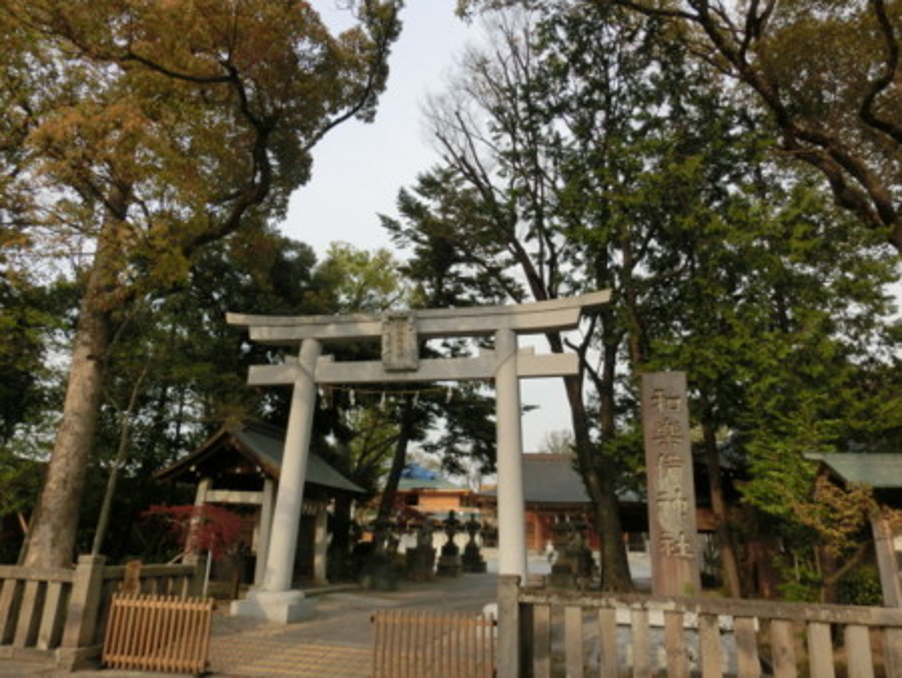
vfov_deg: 56.9
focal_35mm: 24
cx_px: 451
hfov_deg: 71.6
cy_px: 339
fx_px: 626
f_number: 3
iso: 80
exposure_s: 1/640
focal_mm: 4.24
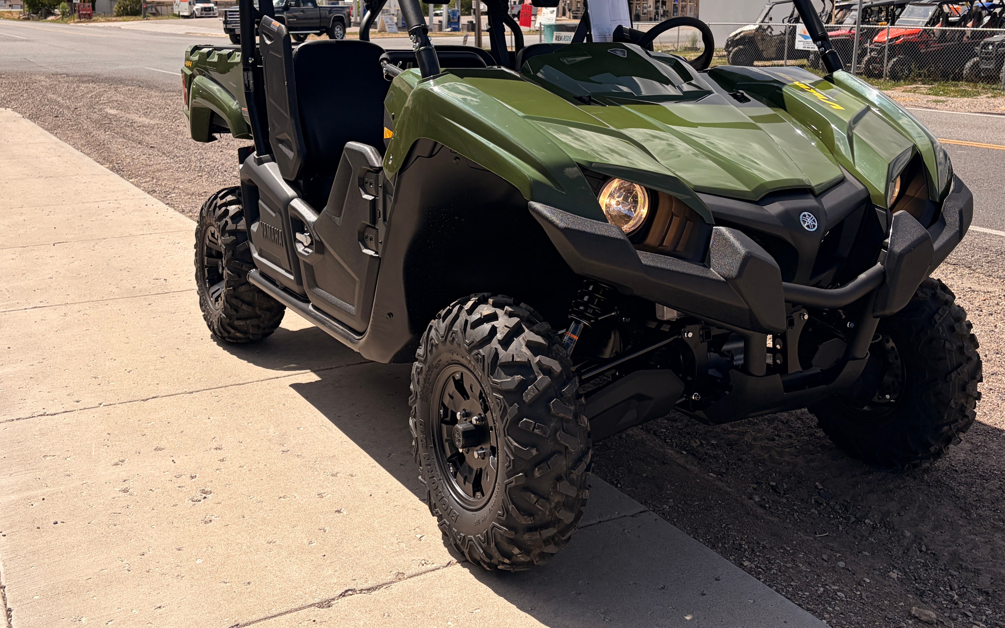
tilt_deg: -10.0
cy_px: 205
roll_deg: -1.8
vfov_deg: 32.5
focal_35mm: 39
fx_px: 1068
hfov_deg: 50.4
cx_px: 529
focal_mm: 5.96
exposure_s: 1/4950
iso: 64
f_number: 1.6
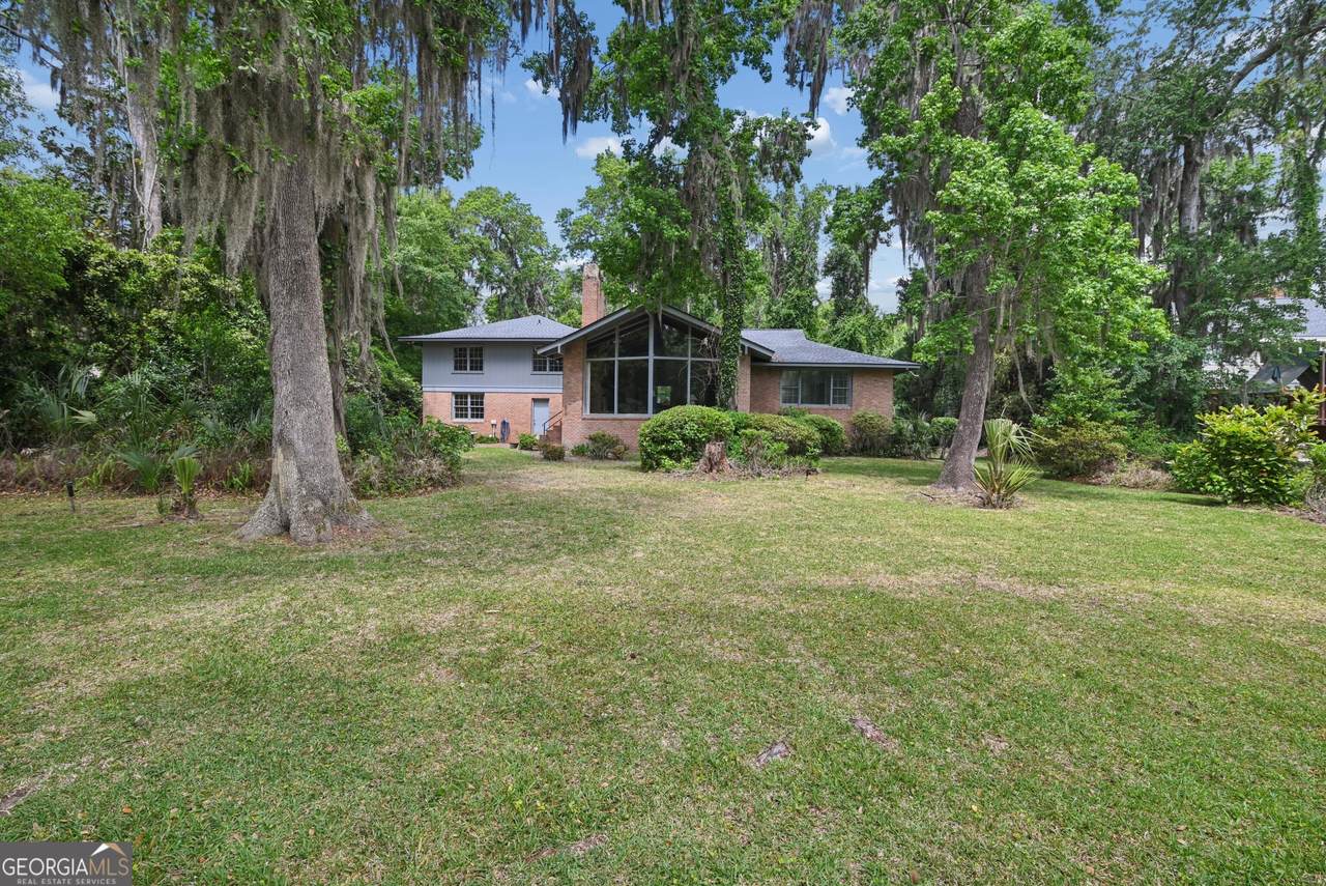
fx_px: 590
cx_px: 663
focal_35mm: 16
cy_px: 443
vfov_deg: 73.8
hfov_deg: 96.7
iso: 250
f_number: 9
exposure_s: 1/125
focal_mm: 16
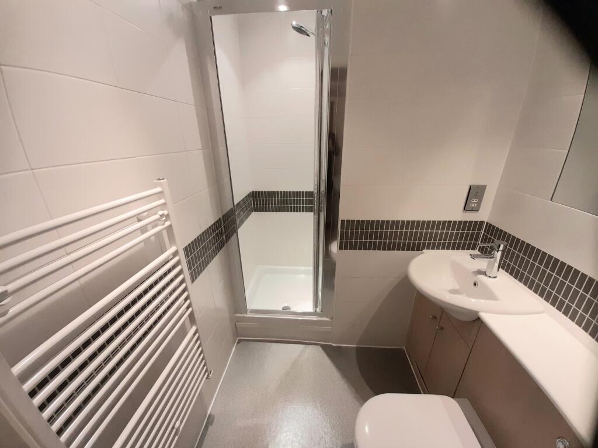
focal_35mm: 13
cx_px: 299
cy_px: 224
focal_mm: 1.42
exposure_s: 1/50
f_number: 2.2
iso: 125
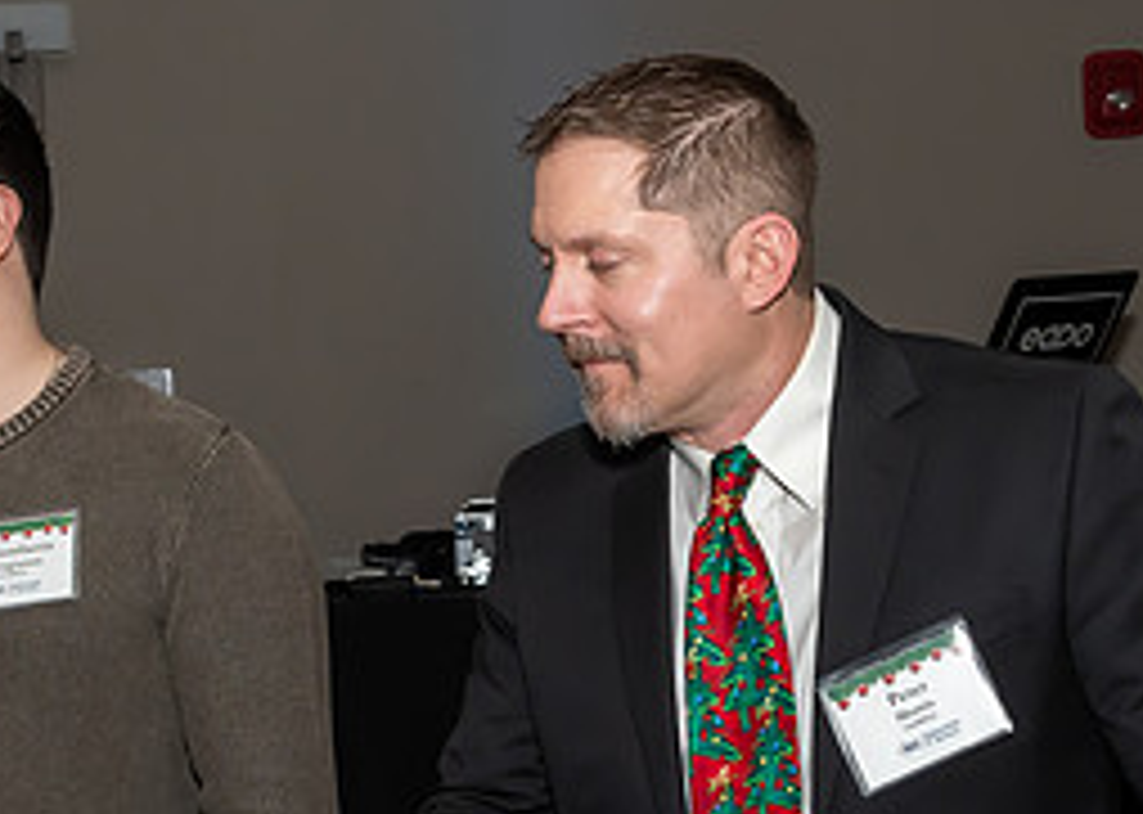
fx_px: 3308
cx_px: 436
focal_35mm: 102
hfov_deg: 19.6
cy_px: 662
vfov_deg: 14.0
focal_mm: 22
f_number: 6.3
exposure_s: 1/250
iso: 400
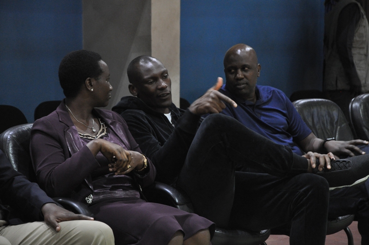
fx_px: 1412
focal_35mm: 138
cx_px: 184
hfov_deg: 14.9
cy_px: 122
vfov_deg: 9.9
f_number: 5.6
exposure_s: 1/30
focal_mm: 92
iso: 1600
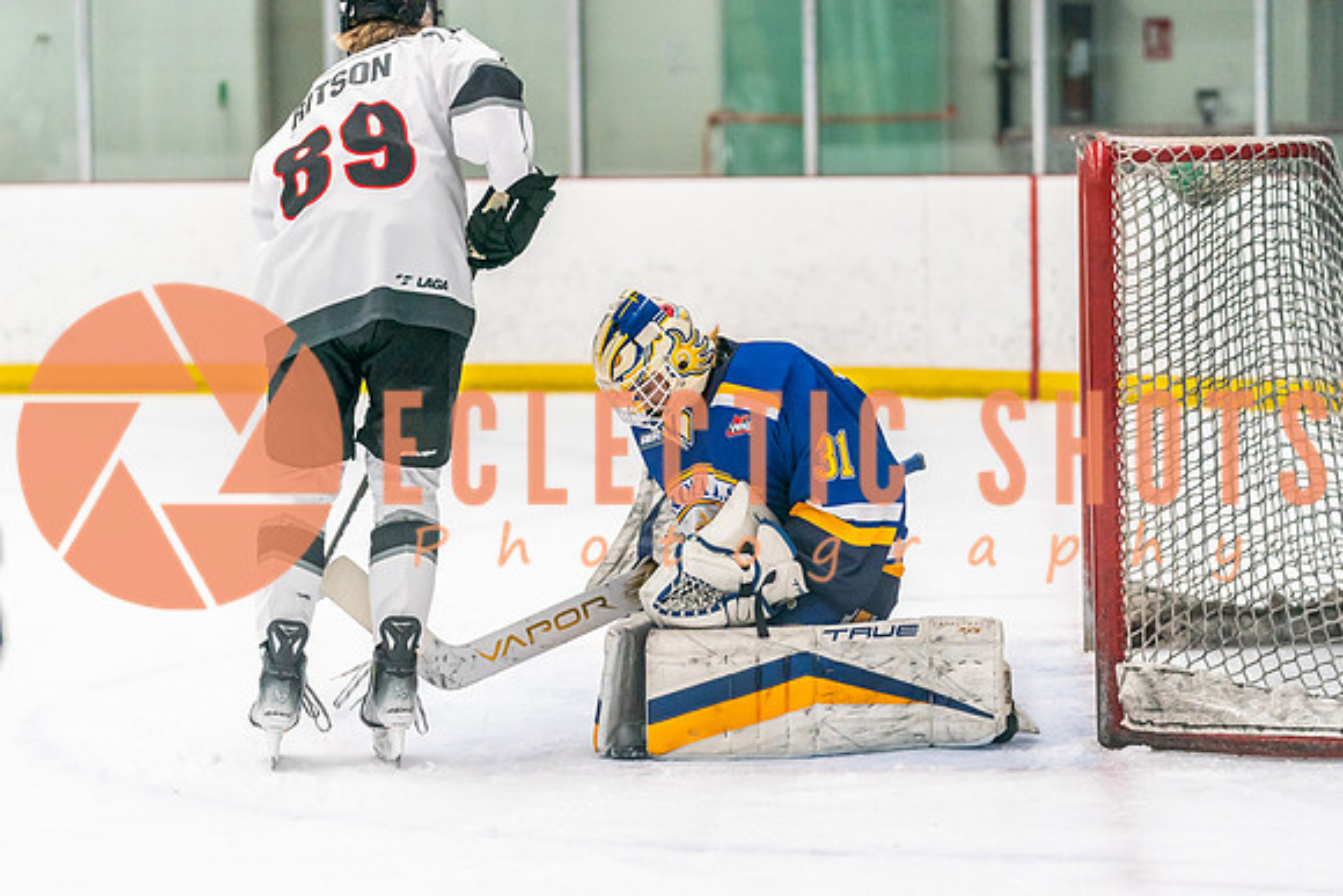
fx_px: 4984
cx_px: 672
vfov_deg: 10.3
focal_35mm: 134
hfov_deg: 15.3
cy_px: 527
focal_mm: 107
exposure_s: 1/1250
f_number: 2.8
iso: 3200
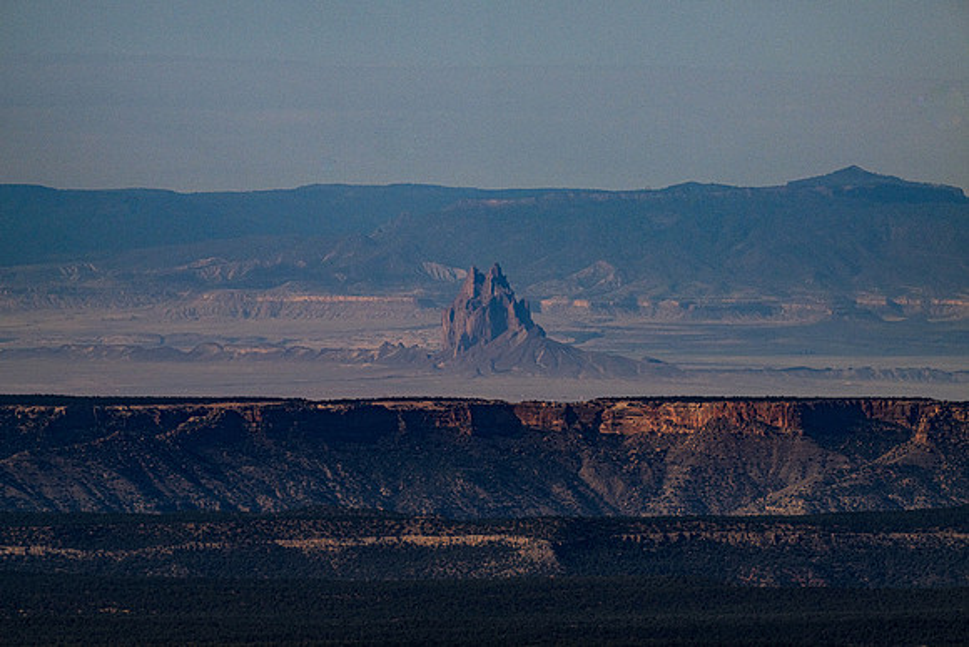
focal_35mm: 600
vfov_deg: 2.3
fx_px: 16153
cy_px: 324
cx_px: 484
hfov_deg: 3.4
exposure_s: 1/1600
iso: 560
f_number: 11
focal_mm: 600
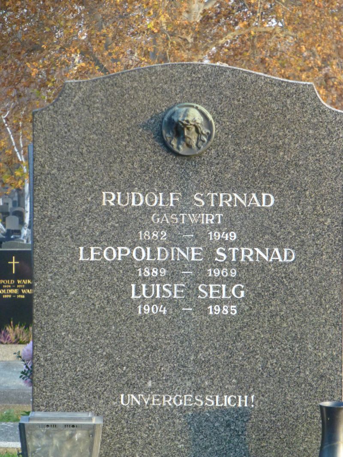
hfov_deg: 7.5
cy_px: 228
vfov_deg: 9.9
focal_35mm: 199
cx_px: 172
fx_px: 2630
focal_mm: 35.6
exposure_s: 1/160
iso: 800
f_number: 5.5
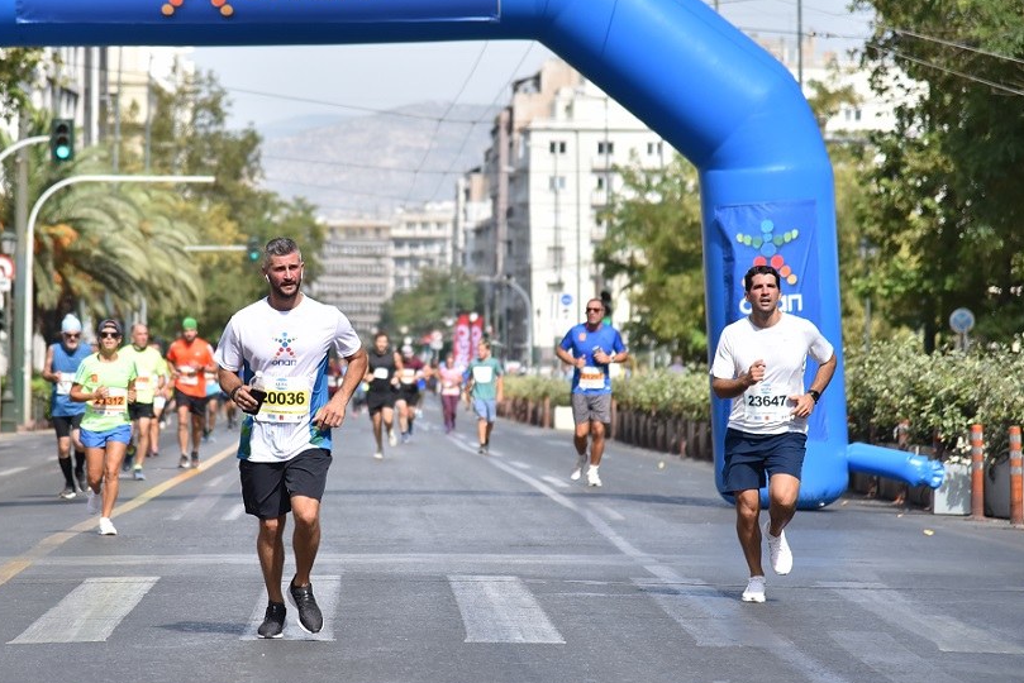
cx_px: 347
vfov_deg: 7.6
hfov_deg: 11.4
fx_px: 5122
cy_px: 321
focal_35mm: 180
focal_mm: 120
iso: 500
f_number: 4
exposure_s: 1/4000
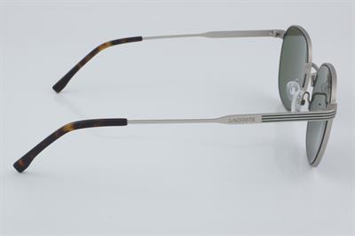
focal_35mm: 68
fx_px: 665
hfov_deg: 29.9
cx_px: 178
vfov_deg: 20.1
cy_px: 118
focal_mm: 45
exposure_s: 1/4
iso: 100
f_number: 32
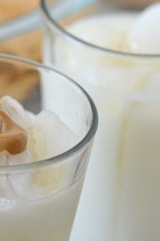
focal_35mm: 188
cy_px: 67
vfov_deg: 10.9
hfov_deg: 7.2
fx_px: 1257
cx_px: -18
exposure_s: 1/500
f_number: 2.8
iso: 1100
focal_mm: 50
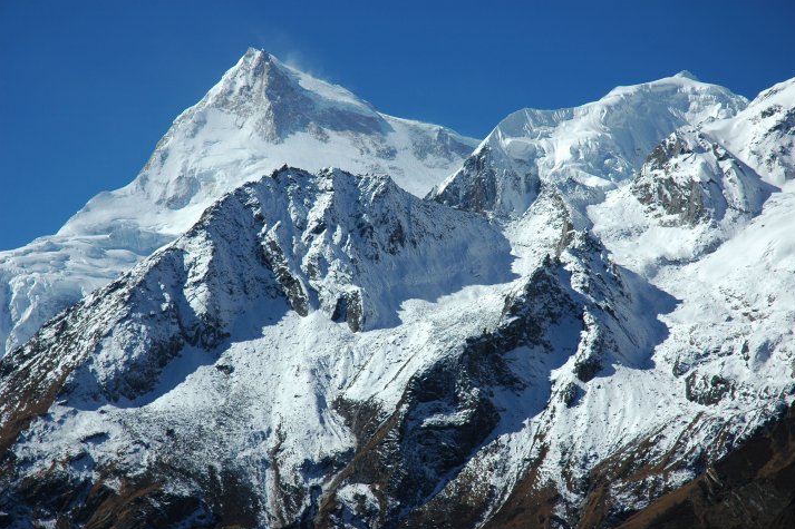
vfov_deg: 12.9
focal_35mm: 106
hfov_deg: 19.3
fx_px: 2340
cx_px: 399
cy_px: 265
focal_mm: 70
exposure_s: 1/1000
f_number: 8
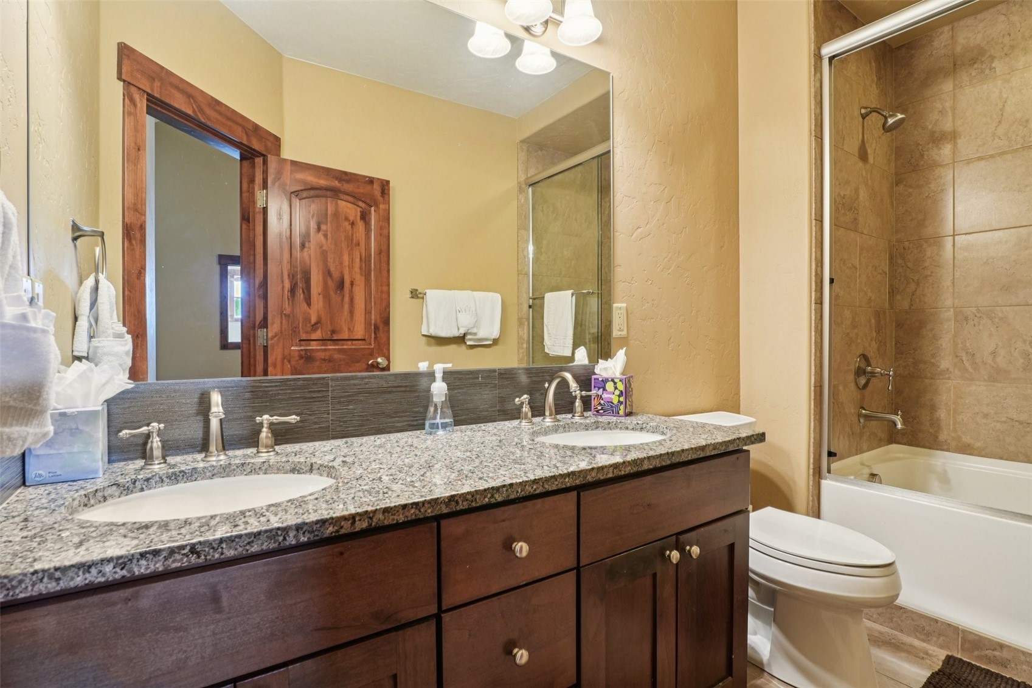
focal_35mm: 16
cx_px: 516
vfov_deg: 72.0
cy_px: 344
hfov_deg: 95.0
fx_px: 473
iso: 500
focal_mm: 11
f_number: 8
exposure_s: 1/8
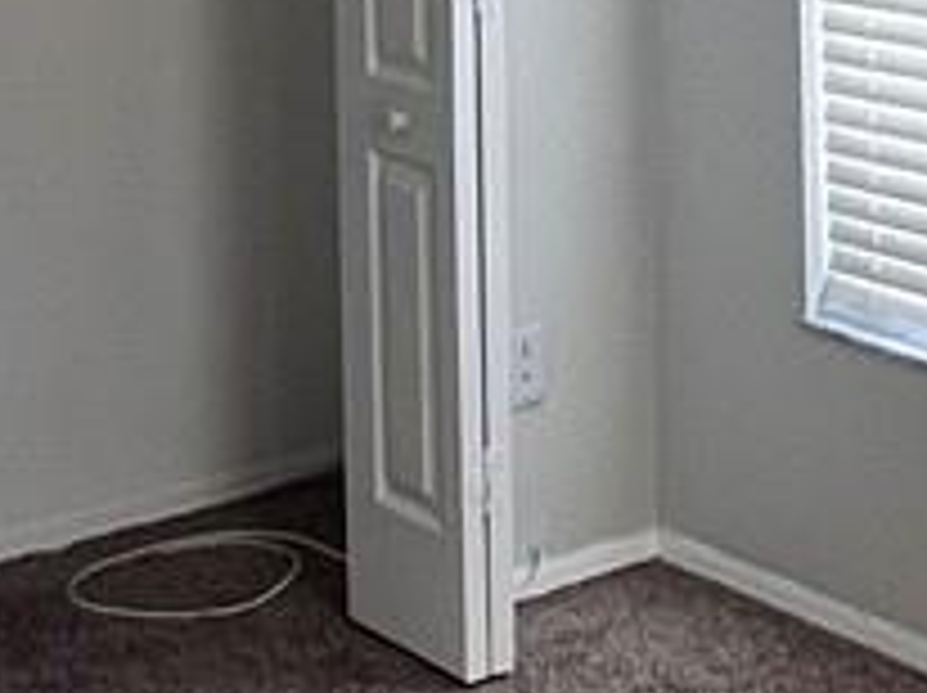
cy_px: -428
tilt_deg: -2.0
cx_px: 684
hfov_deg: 19.3
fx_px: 2702
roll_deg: +1.2
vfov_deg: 13.5
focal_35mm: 101
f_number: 1.8
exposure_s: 1/99
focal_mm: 1.57
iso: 200
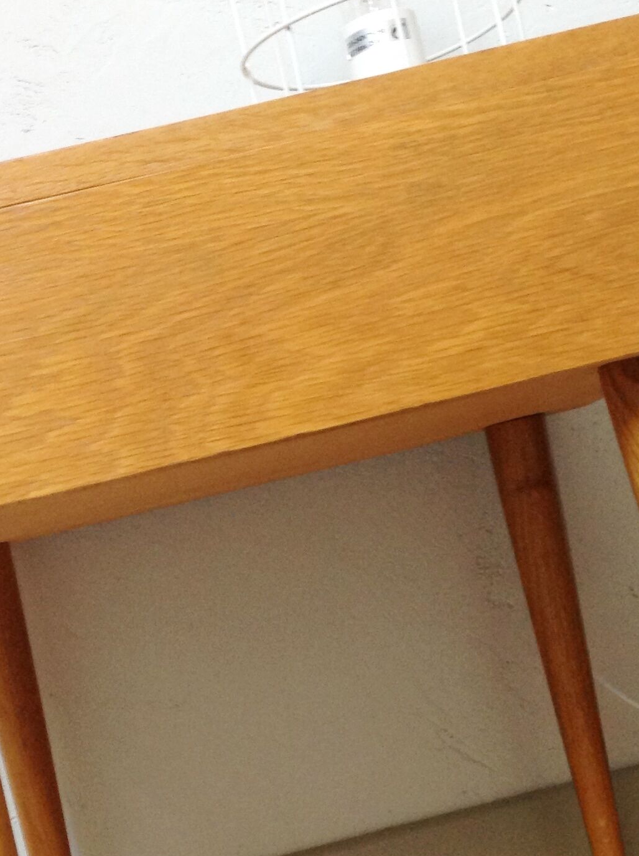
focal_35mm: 66
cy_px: 633
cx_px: 263
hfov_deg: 22.2
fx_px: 1629
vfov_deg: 29.0
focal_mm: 4.28
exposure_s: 1/15
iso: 160
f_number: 2.4
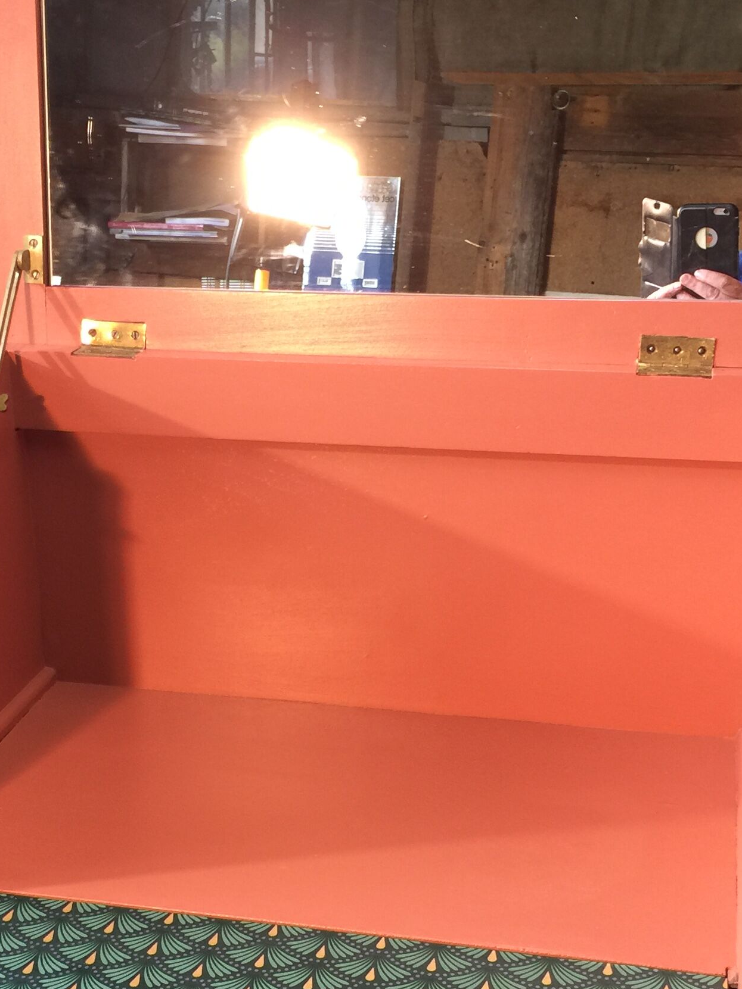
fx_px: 1630
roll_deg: -0.6
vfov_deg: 33.3
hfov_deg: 25.6
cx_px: 275
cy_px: 705
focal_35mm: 57
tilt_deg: -22.9
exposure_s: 1/17
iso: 40
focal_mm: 4.15
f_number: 2.2
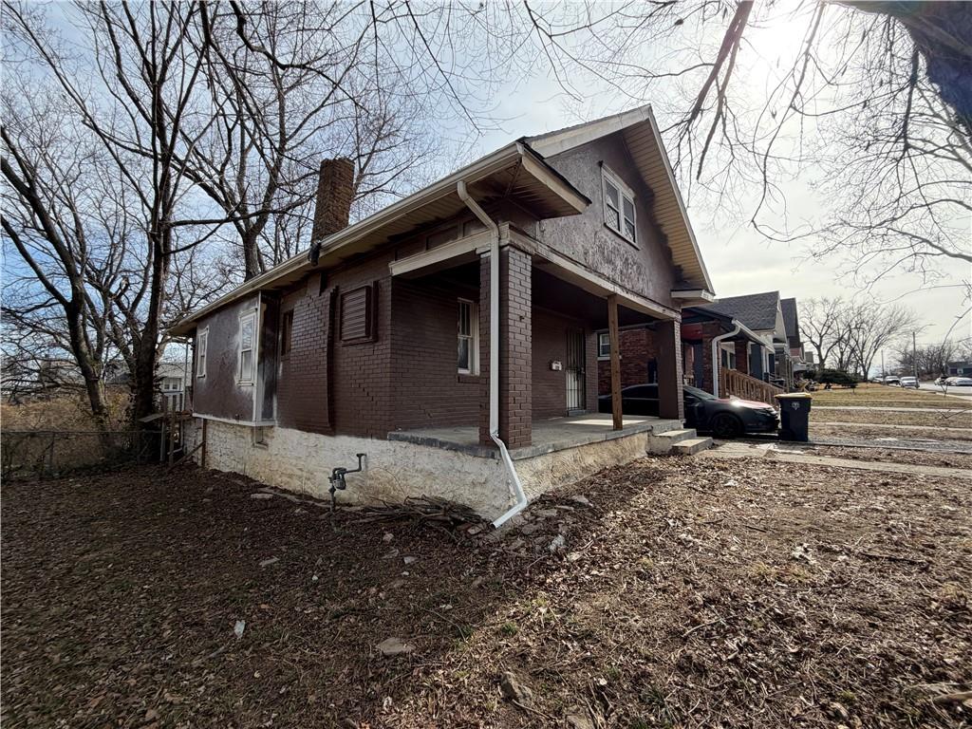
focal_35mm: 14
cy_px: 364
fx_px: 393
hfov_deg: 102.1
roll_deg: -1.0
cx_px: 486
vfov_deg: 85.7
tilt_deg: +3.2
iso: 40
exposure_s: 1/770
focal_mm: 2.22
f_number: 2.2
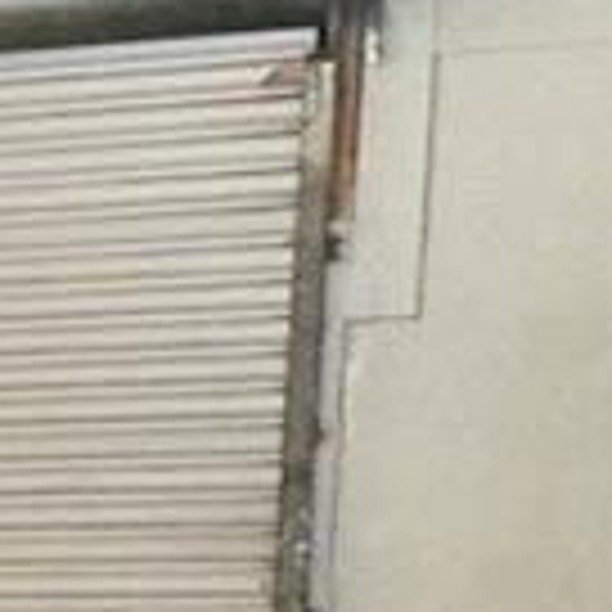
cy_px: 981
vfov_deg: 11.1
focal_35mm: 150
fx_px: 3000
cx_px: -1372
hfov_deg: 8.9
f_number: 7.1
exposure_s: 1/125
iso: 4000
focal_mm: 10
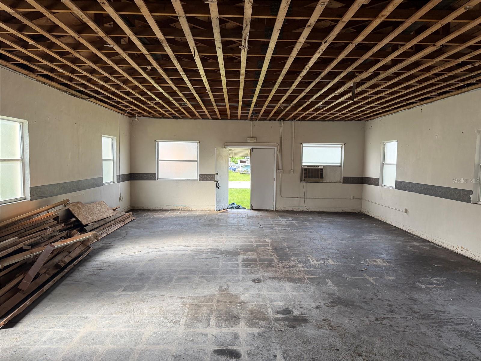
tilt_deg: -2.8
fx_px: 333
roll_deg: -0.9
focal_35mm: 24
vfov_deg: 56.8
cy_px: 180
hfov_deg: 71.6
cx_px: 240
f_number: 1.78
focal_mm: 6.76
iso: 125
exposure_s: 1/213
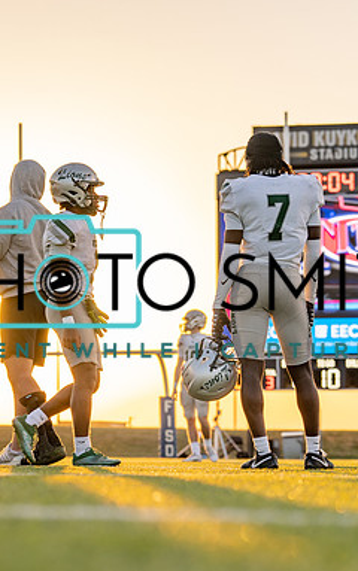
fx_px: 2119
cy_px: 286
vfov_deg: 15.4
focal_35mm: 136
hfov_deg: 9.6
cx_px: 15
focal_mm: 85
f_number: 3.5
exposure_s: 1/400
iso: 100
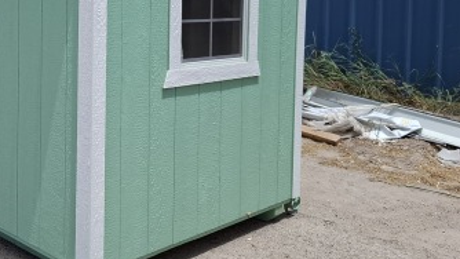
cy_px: 34
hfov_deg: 40.5
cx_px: 72
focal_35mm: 48
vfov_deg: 24.3
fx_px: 586
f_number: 1.8
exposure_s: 1/1681
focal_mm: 5.54
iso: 50
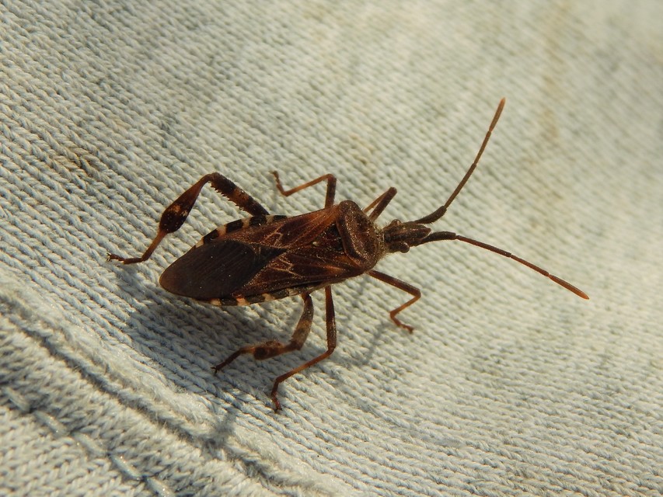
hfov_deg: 28.2
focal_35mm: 69
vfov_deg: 21.3
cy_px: 248
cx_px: 332
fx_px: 1322
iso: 125
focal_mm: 12.3
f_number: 8.2
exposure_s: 1/400
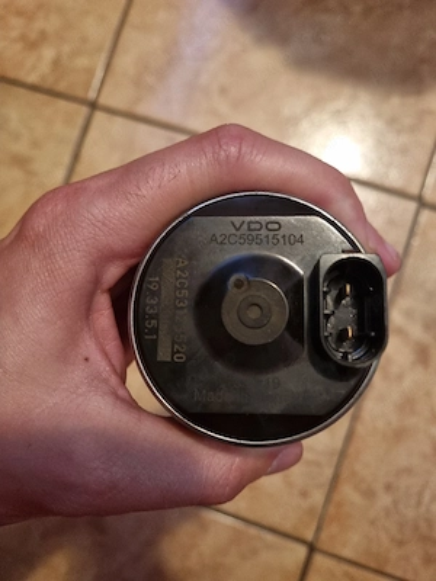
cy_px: 290
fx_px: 437
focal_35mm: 26
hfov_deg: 53.1
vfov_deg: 67.3
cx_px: 218
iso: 640
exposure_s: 1/25
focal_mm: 5.4
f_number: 1.8
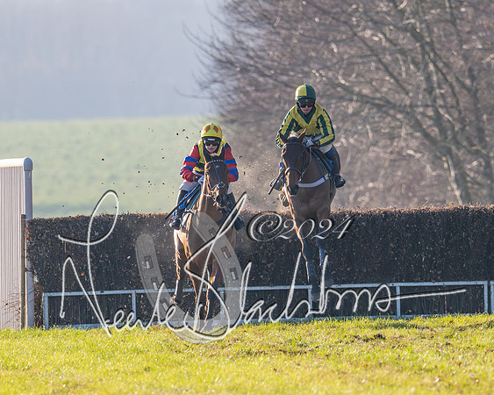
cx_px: 235
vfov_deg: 1.6
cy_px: 197
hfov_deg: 2.0
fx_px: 13977
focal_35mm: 956
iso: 400
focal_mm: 400
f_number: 5
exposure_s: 1/2000
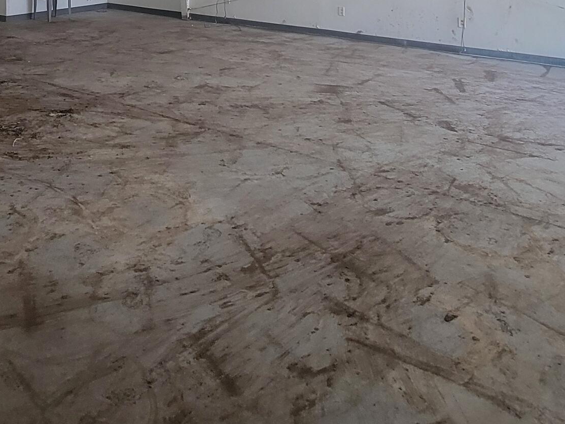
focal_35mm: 35
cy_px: -90
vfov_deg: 33.0
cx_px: 173
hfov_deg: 51.3
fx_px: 571
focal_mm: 2.2
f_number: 2.2
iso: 125
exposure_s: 1/60
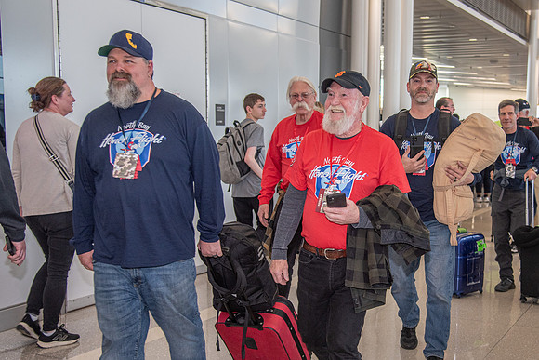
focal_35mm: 51
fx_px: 770
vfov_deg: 26.3
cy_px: 204
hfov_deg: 38.3
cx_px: 338
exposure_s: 1/160
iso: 640
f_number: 4
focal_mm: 38
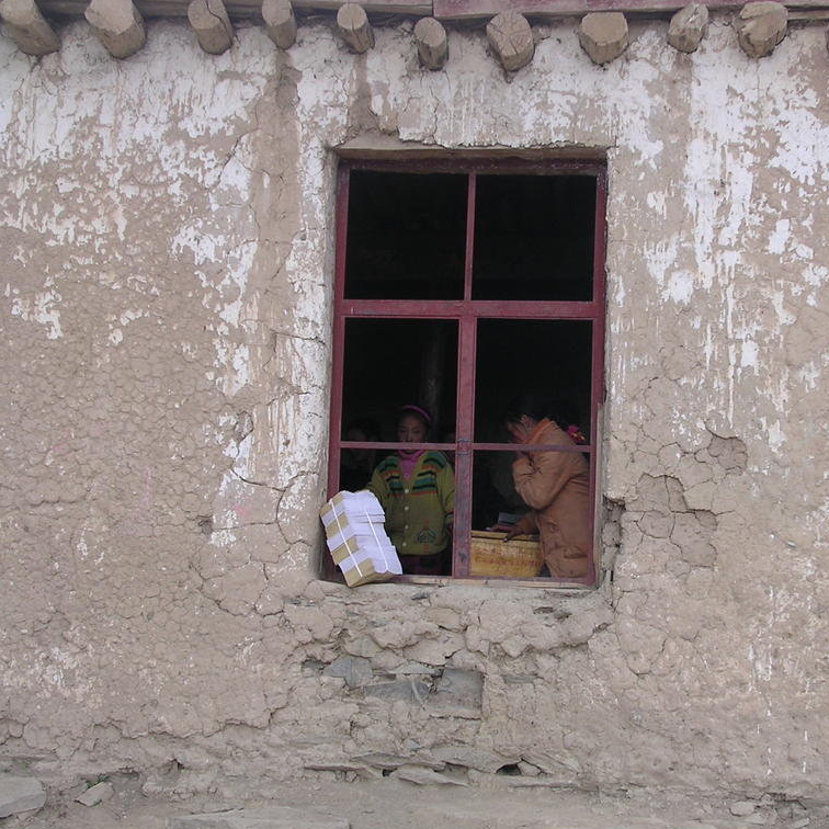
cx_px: 543
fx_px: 1815
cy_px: 413
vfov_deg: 25.7
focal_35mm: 67
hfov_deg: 25.6
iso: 100
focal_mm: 8.5
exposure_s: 1/59
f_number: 3.3
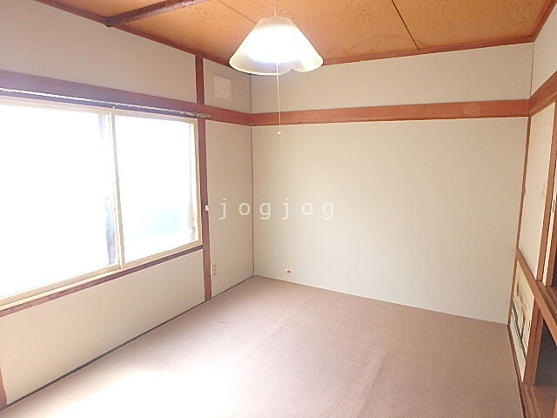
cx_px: 278
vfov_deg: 63.4
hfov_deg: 79.0
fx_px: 338
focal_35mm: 21
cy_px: 209
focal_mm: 3.7
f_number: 3.5
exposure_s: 1/30
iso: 250
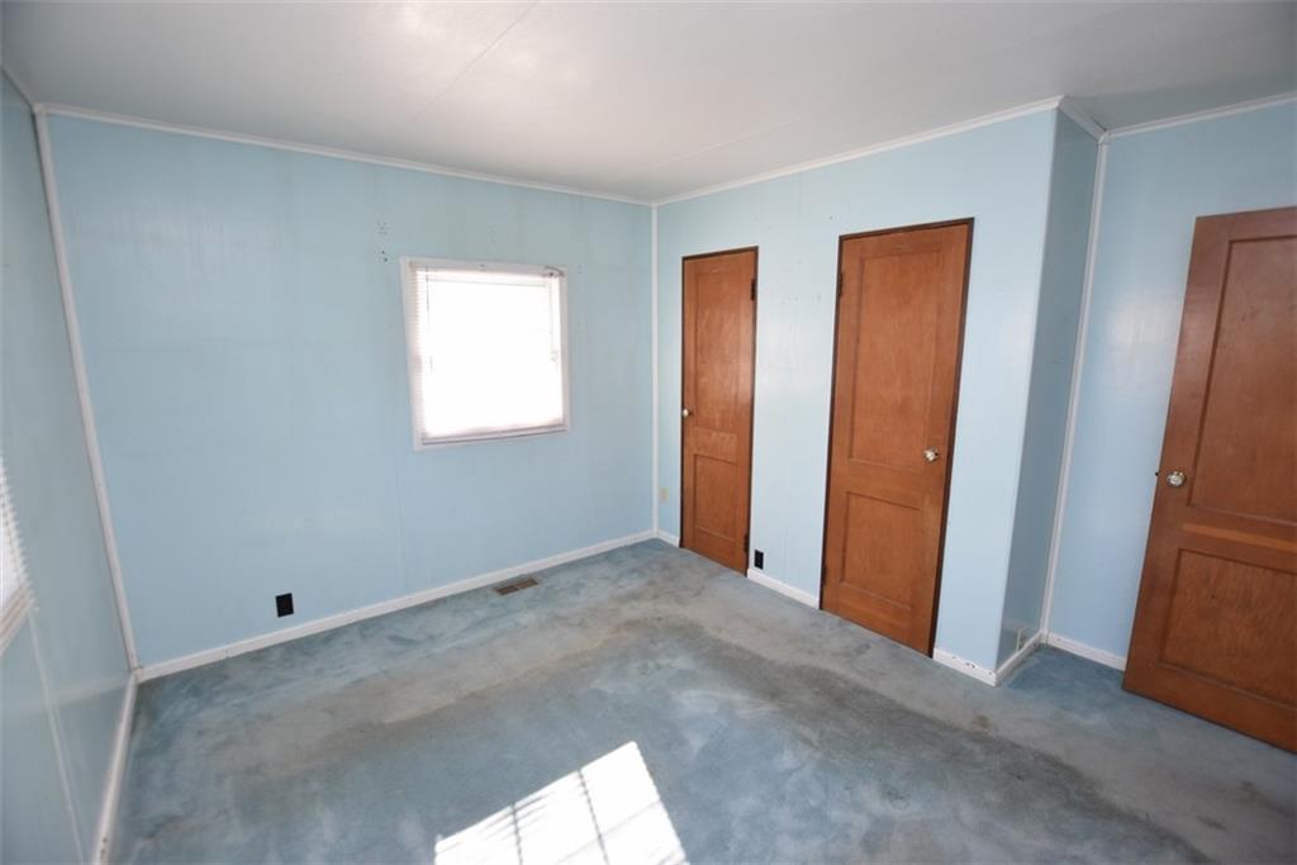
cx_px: 648
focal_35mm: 15
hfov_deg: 100.4
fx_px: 540
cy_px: 432
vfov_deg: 77.3
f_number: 4
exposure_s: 1/60
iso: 400
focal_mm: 10
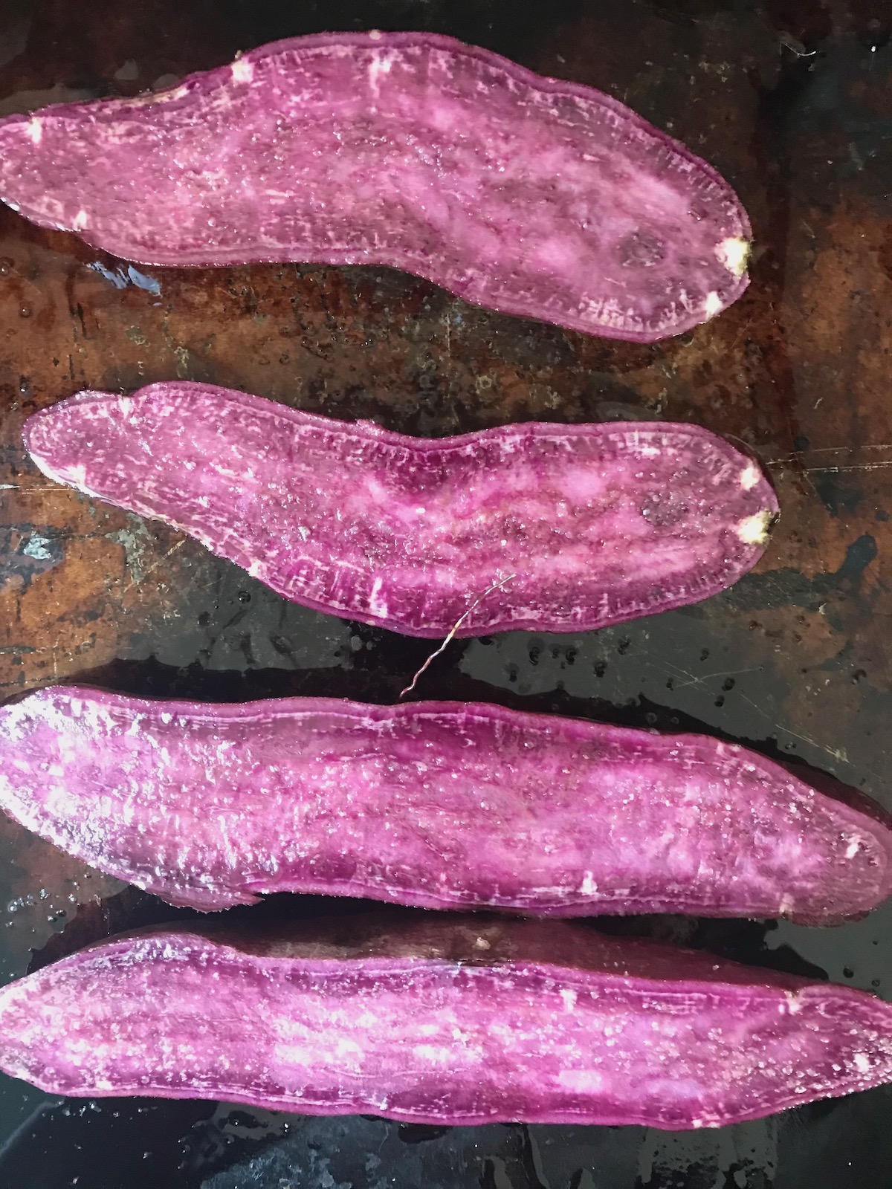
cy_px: 594
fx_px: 962
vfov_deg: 63.4
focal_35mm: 28
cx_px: 446
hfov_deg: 49.7
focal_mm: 3.99
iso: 100
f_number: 1.8
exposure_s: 1/15
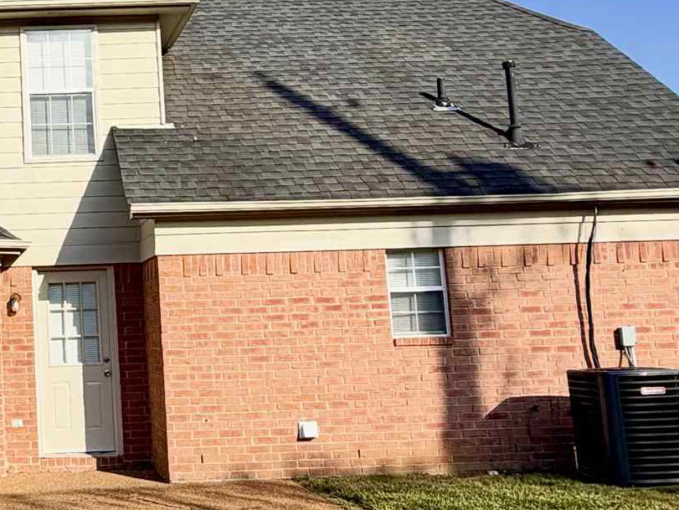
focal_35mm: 53
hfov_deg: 33.0
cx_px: -8
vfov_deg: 27.4
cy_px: 177
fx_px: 1040
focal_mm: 2.22
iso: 20
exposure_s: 1/841
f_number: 2.2
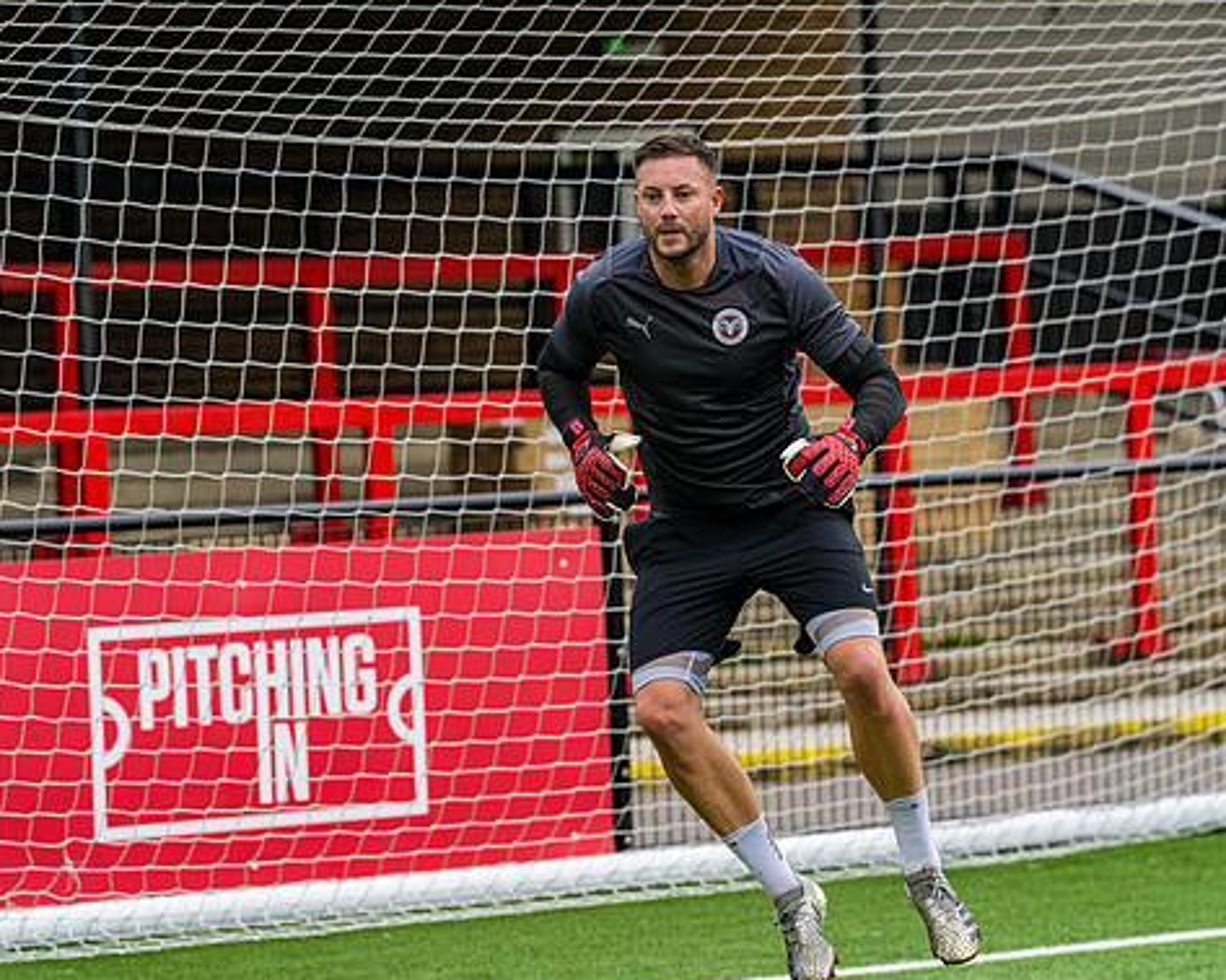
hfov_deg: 10.7
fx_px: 6565
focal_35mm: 181
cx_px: 561
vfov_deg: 8.5
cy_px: 552
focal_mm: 135
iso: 800
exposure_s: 1/1000
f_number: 3.2
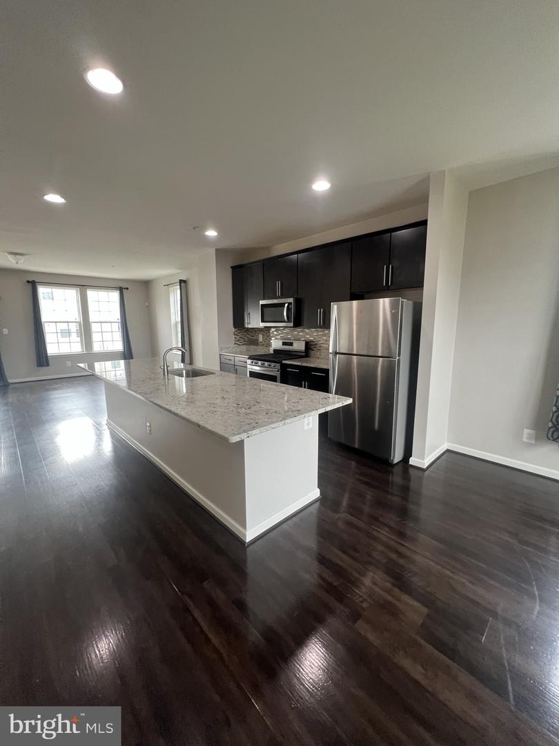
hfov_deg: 89.9
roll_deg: +1.2
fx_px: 280
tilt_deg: -9.9
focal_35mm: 13
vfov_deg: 106.2
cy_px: 373
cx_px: 280
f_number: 1.8
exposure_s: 1/120
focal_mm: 1.57
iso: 160
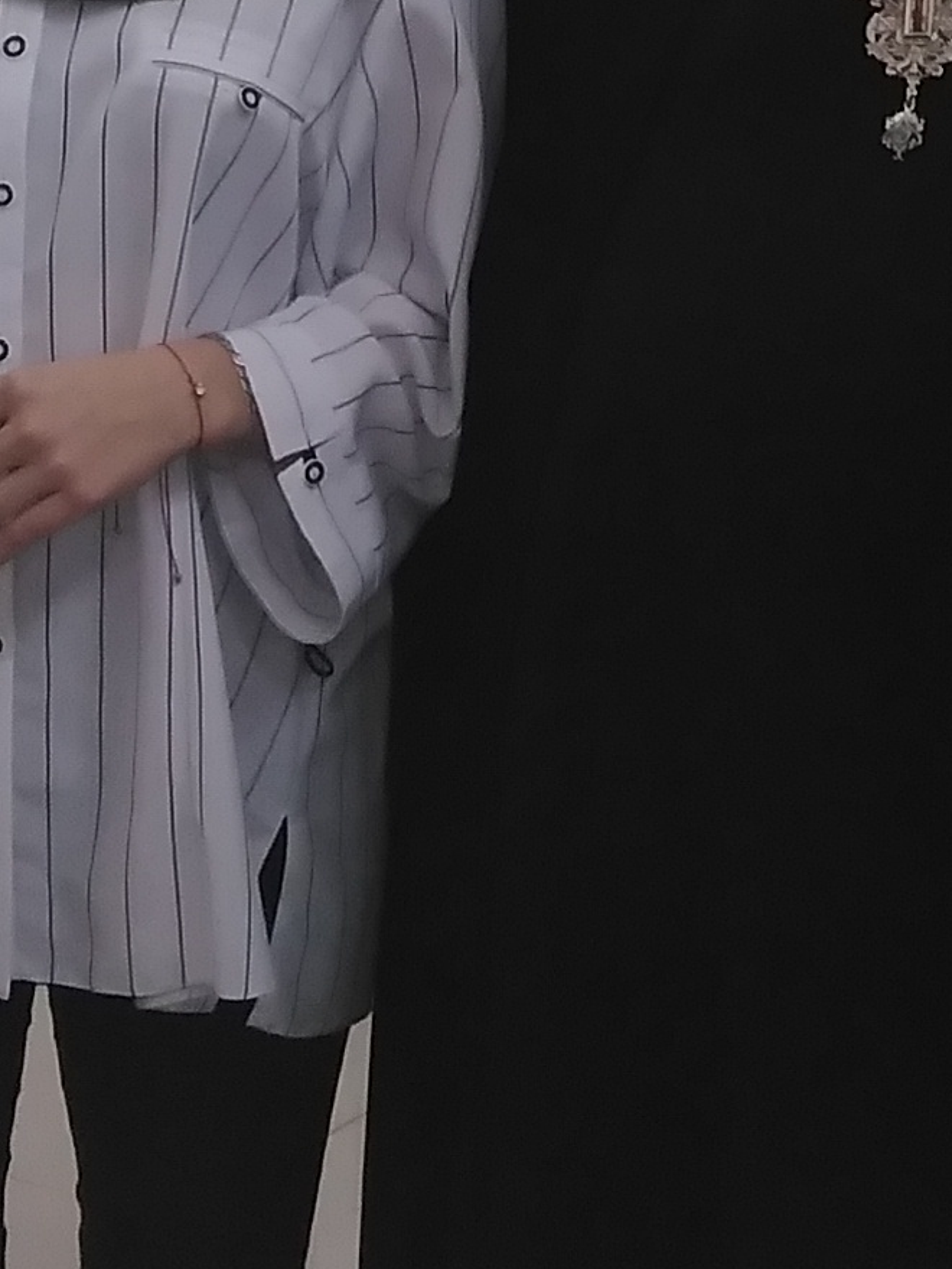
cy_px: -401
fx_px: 4507
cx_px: 1027
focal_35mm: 123
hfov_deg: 11.9
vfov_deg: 15.2
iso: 161
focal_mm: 3.63
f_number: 1.8
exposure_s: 1/29.8
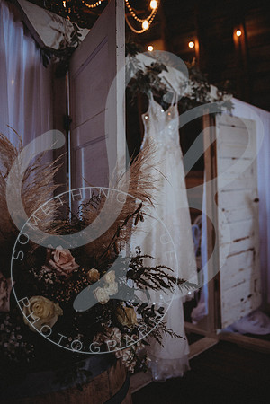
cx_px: 135
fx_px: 405
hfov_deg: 36.9
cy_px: 202
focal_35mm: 36
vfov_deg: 53.1
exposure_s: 1/125
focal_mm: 36
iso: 1000
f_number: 2.8
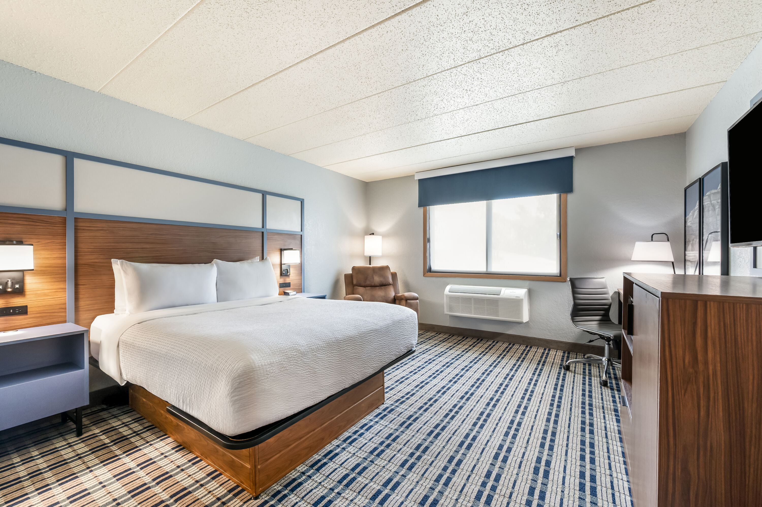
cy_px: 254
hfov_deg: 104.3
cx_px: 381
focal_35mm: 14
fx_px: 296
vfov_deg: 81.1
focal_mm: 14
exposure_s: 1/1.67
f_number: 8
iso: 400
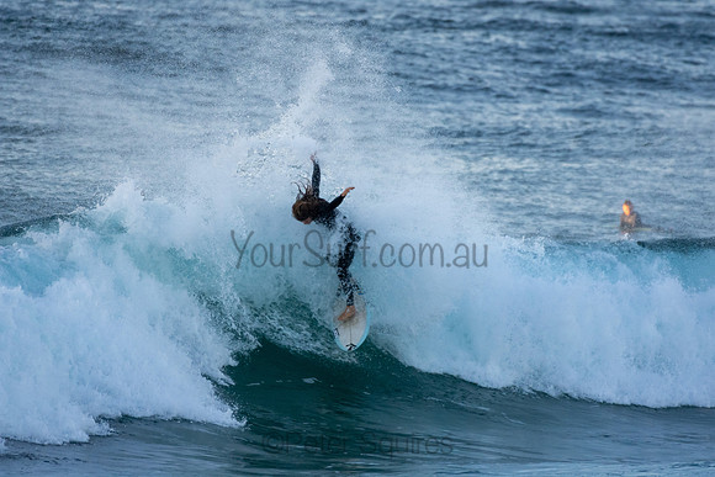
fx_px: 14899
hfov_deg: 2.7
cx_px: 358
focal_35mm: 750
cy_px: 238
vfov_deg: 1.8
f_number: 5.6
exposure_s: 1/1250
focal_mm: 500
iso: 1100
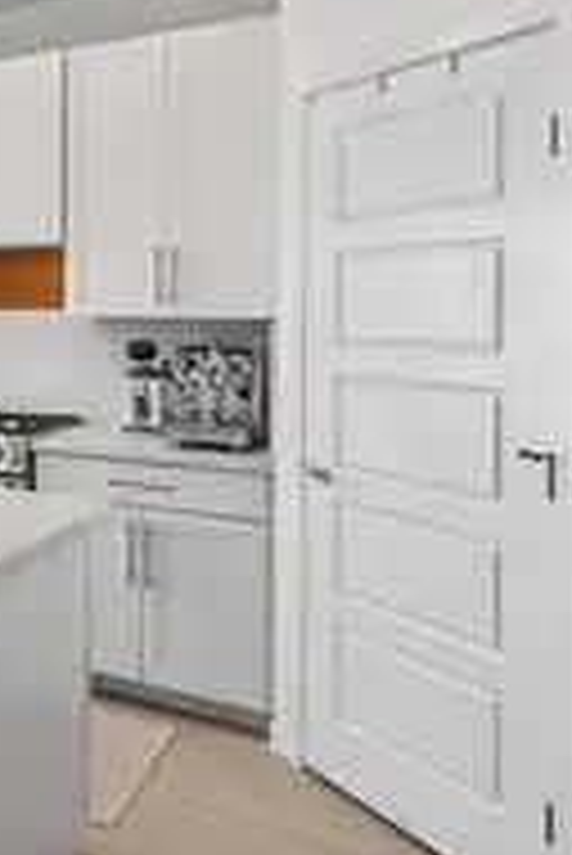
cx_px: -288
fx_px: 952
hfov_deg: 25.3
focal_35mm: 40
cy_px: 313
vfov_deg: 47.9
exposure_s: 1/6
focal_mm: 19
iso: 400
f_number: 8
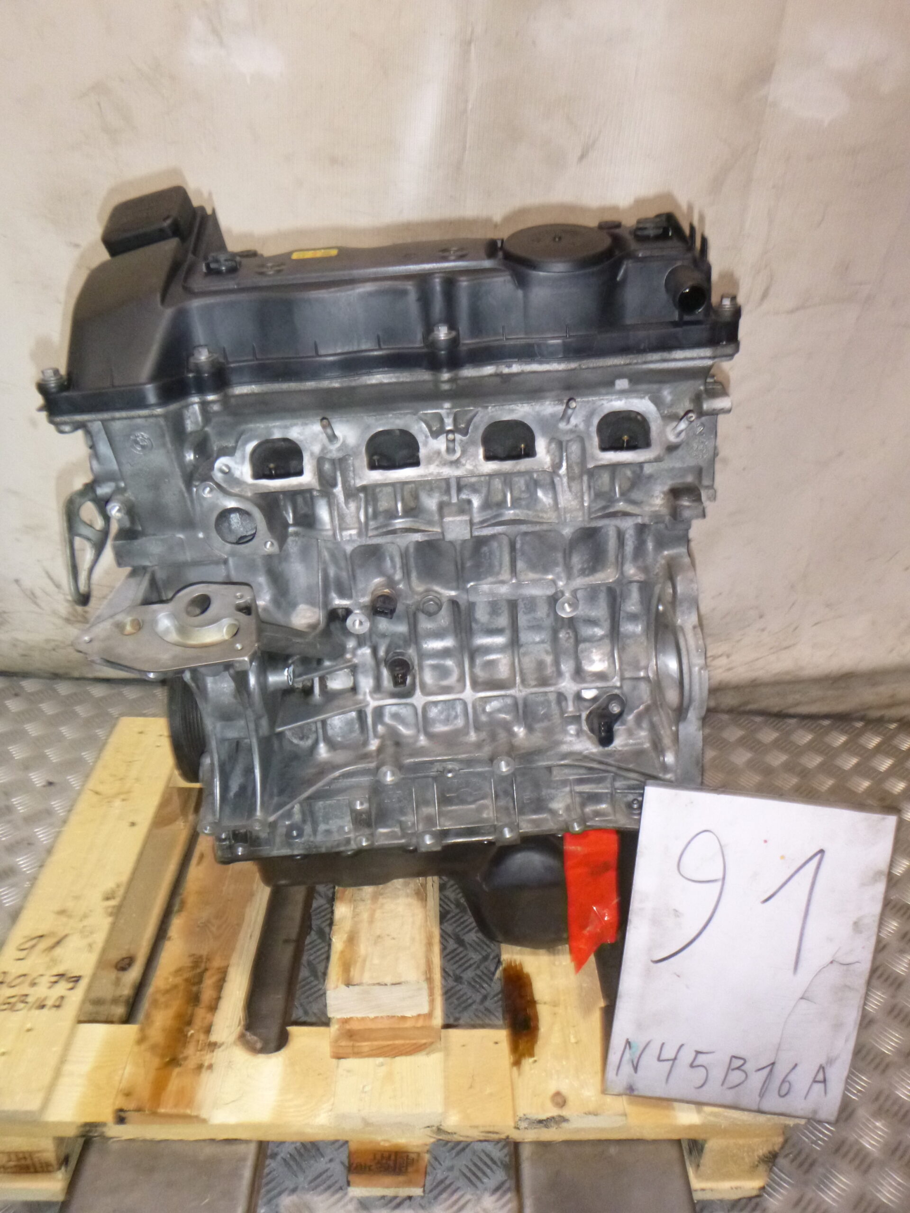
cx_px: 455
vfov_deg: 69.4
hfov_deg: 54.9
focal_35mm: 25
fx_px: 876
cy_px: 606
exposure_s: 1/60
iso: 400
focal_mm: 4.5
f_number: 3.9
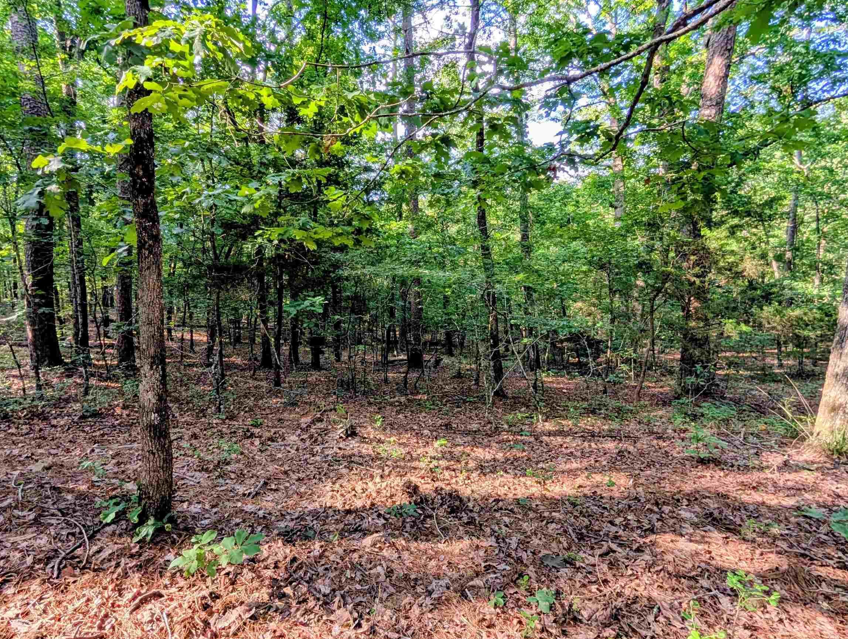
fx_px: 393
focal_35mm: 16
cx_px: 388
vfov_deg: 78.2
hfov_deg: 94.2
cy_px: 307
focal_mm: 2.02
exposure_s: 1/243
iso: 46
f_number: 1.7
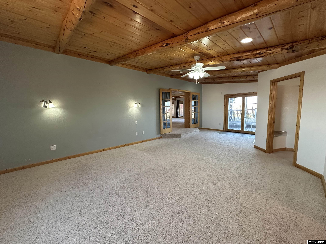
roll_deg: +0.1
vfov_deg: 85.7
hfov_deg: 102.1
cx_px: 163
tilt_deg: -6.8
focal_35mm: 14
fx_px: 132
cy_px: 122
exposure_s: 1/120
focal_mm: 2.22
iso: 200
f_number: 2.2
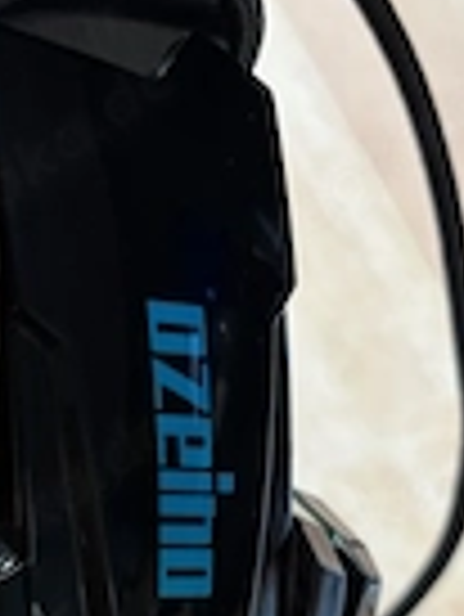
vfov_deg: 24.9
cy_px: 558
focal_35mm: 76
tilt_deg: -70.9
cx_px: 140
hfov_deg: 19.3
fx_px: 1356
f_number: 1.6
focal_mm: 5.96
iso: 320
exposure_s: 1/60
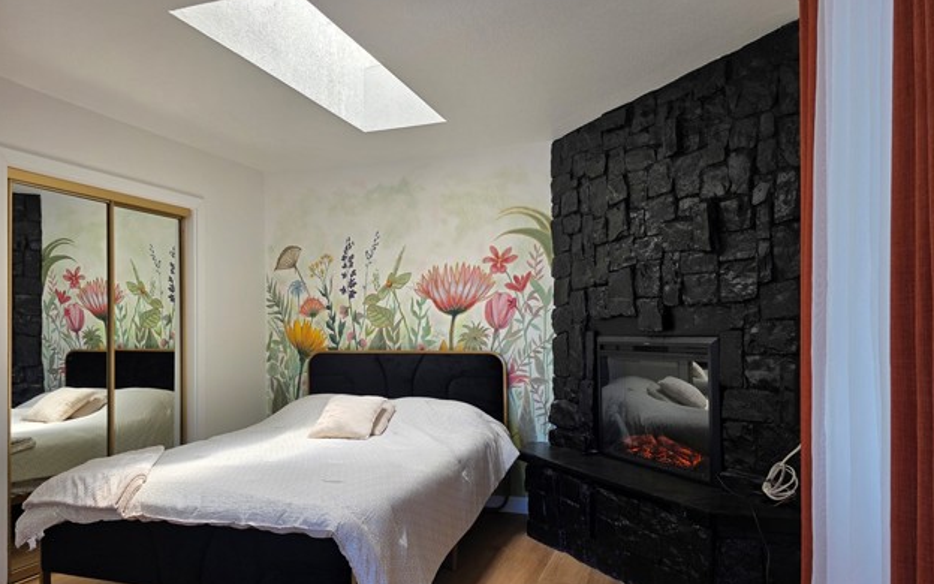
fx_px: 636
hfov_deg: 72.5
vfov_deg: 49.2
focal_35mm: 25
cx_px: 463
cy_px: 328
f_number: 1.7
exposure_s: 1/180
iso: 32
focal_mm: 6.3
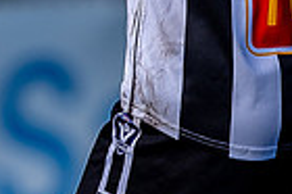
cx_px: 68
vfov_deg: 0.3
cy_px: -141
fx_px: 33962
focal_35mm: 4192
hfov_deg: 0.5
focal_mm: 500
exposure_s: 1/1600
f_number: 4
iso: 220
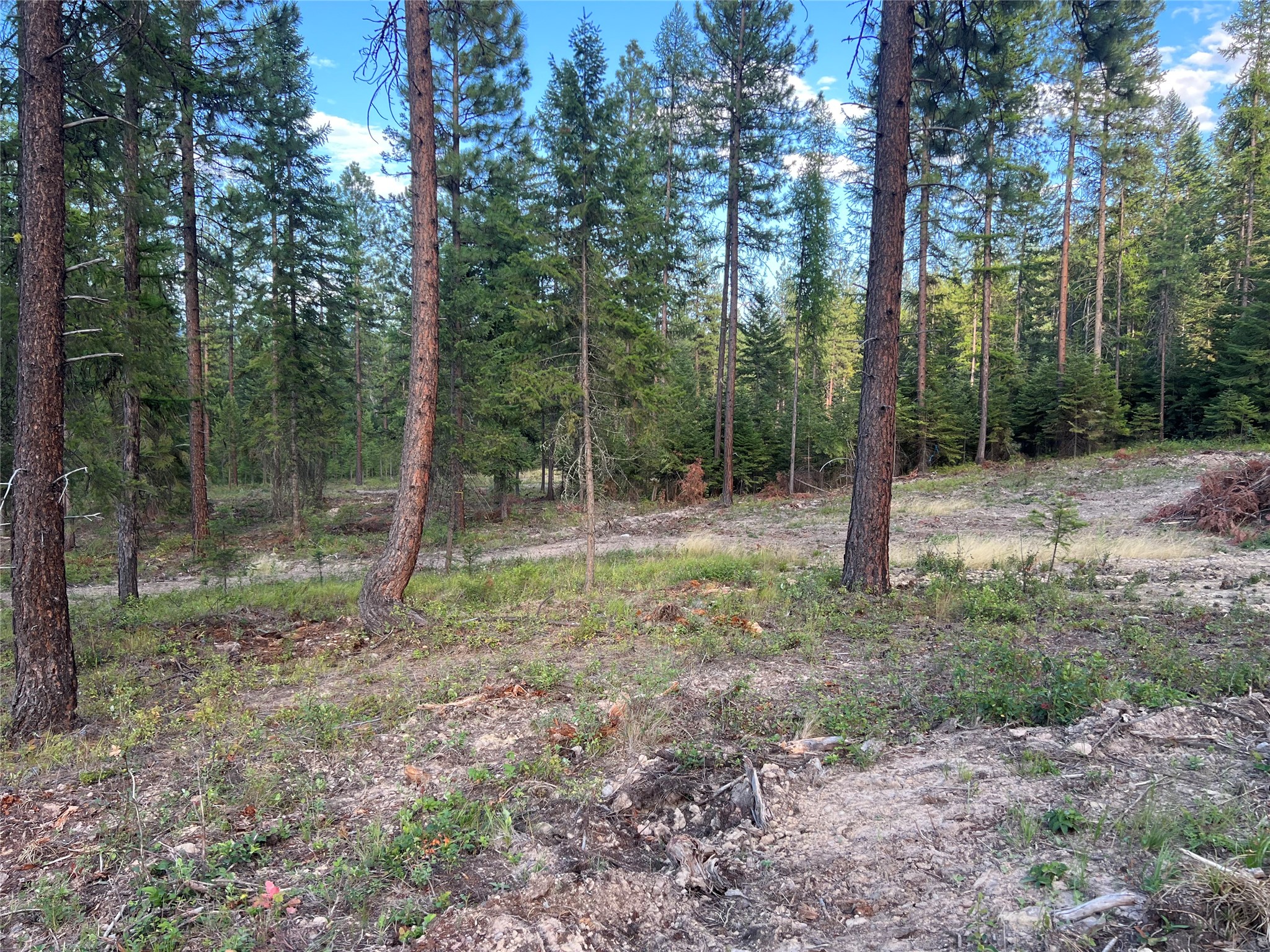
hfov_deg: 67.3
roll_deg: -0.1
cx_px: 635
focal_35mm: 26
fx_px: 954
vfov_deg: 53.1
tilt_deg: -5.0
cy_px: 476
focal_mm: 5.7
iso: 50
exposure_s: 1/274
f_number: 1.5
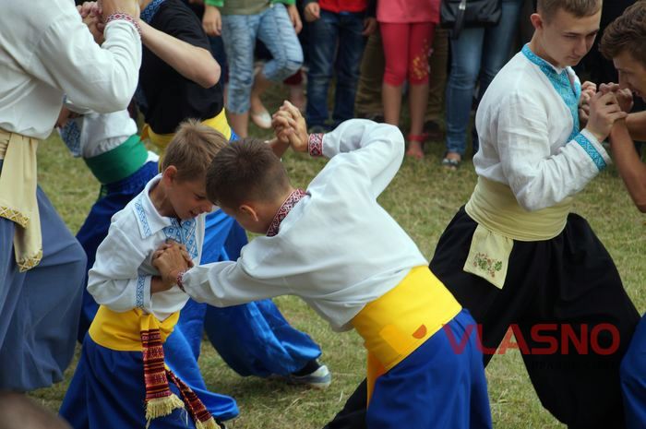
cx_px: 323
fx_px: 3629
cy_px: 214
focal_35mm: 202
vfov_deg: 6.8
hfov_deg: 10.2
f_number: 5.6
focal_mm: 135
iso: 250
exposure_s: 1/250
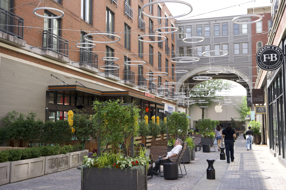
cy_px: 95
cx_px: 143
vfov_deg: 30.8
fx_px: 346
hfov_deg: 44.9
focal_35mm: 44
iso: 100
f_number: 4
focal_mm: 43.6
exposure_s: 1/160
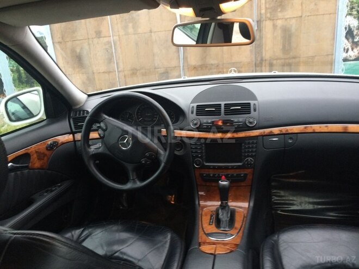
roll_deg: +6.2
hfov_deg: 61.7
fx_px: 301
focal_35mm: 29
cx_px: 180
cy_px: 134
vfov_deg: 48.2
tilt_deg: -18.5
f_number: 2.2
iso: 100
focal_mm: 4.15
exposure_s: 1/33
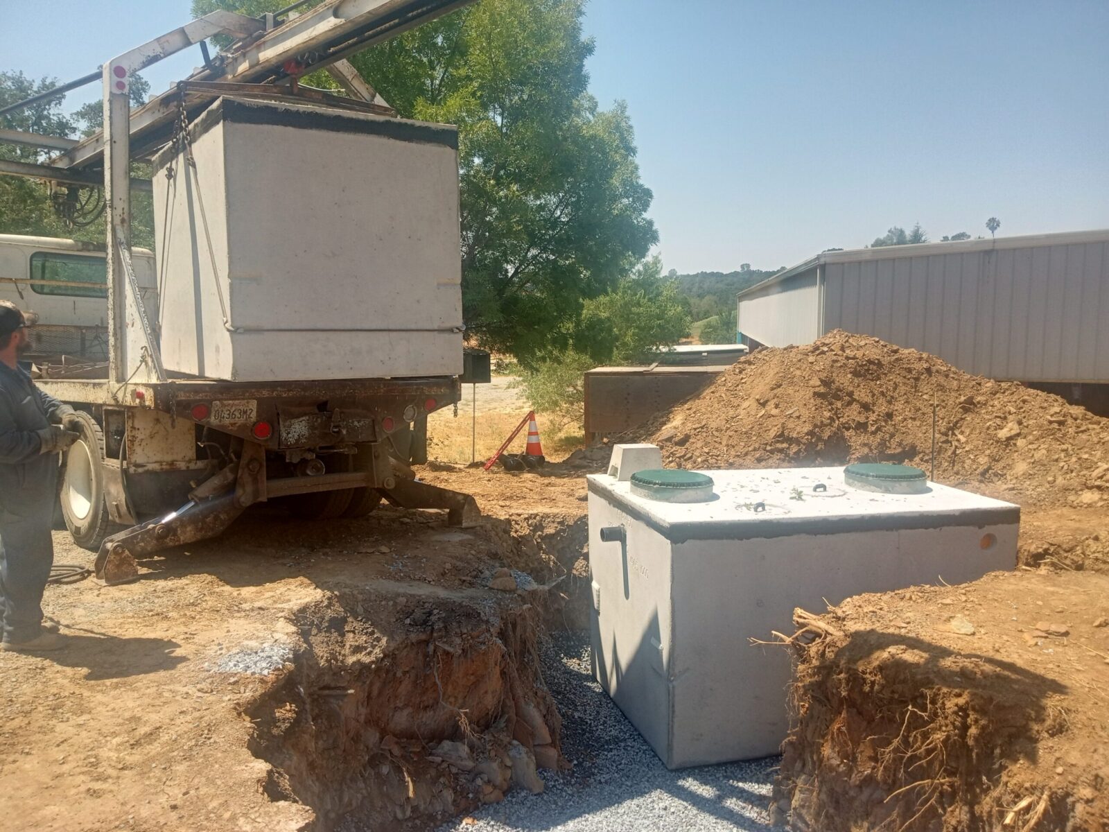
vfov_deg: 49.7
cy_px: 416
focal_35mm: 28
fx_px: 897
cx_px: 554
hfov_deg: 63.4
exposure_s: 1/876
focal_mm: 3.71
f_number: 2.2
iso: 101
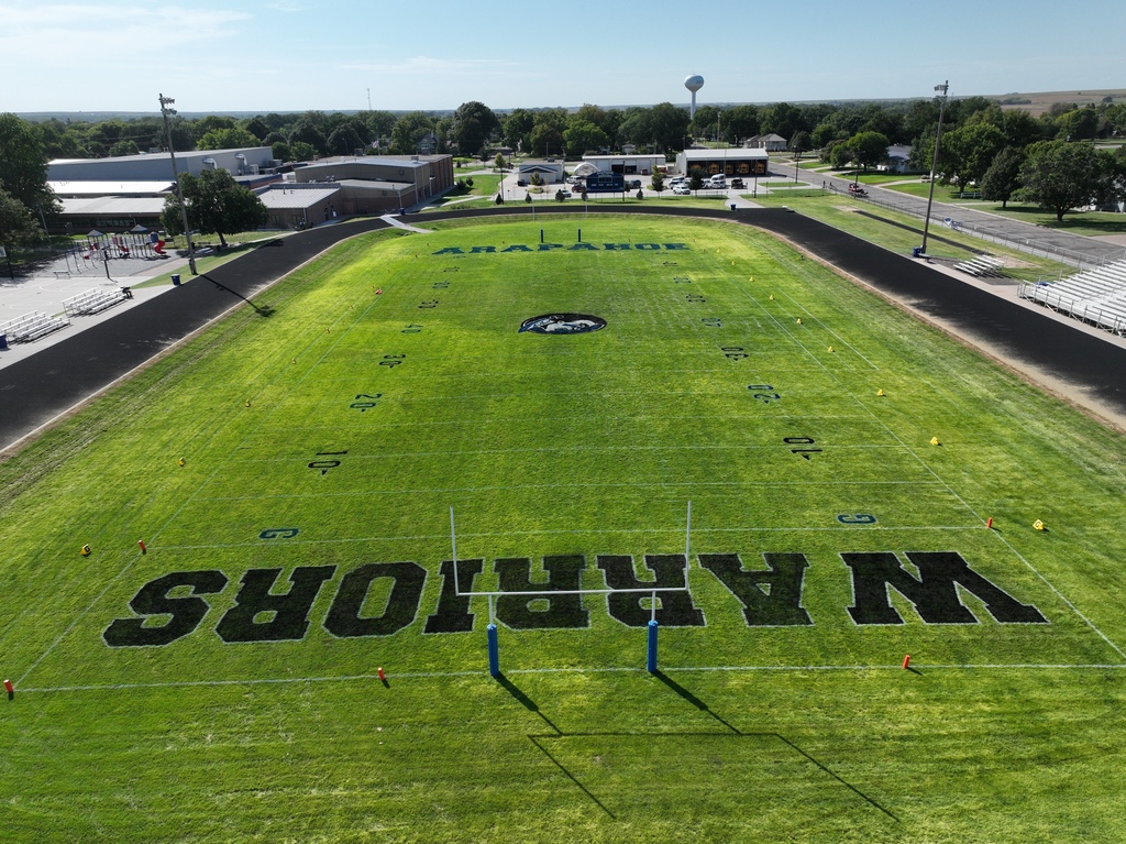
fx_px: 780
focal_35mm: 24
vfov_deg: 56.8
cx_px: 563
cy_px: 422
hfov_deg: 71.6
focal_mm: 12.29
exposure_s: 1/2500
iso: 130
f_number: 2.8
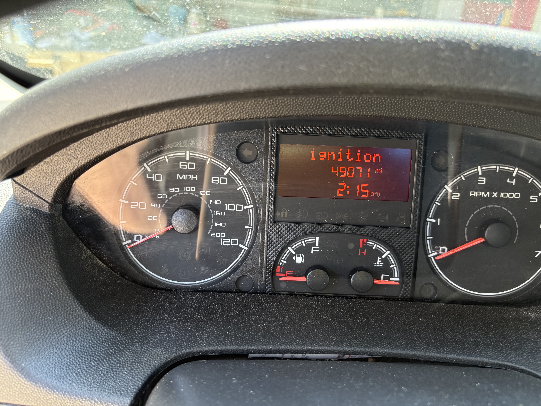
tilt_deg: -27.5
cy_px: 203
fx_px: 406
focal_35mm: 26
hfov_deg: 67.3
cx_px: 270
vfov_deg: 53.1
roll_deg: -2.6
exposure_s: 1/146
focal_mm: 5.96
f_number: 1.6
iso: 125
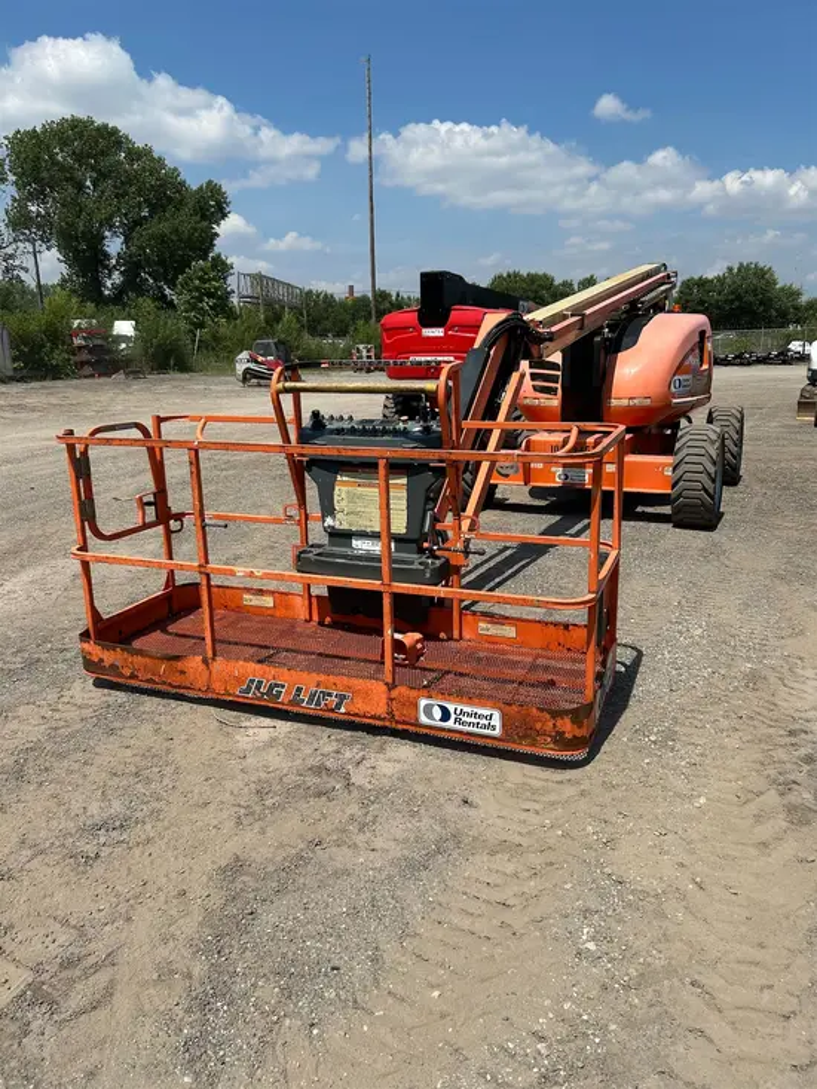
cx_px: 408
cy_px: 544
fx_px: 818
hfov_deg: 53.1
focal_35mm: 26
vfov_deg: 67.3
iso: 50
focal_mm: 5.7
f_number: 1.5
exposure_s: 1/5882
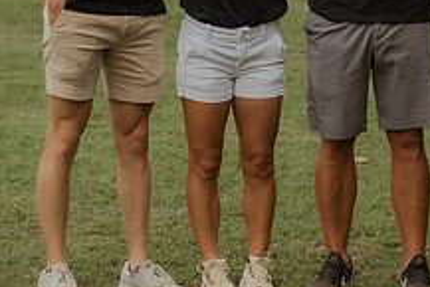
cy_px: 6
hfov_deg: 8.5
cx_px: 301
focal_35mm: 242
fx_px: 2892
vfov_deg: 5.7
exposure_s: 1/2500
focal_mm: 50
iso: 250
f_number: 2.8
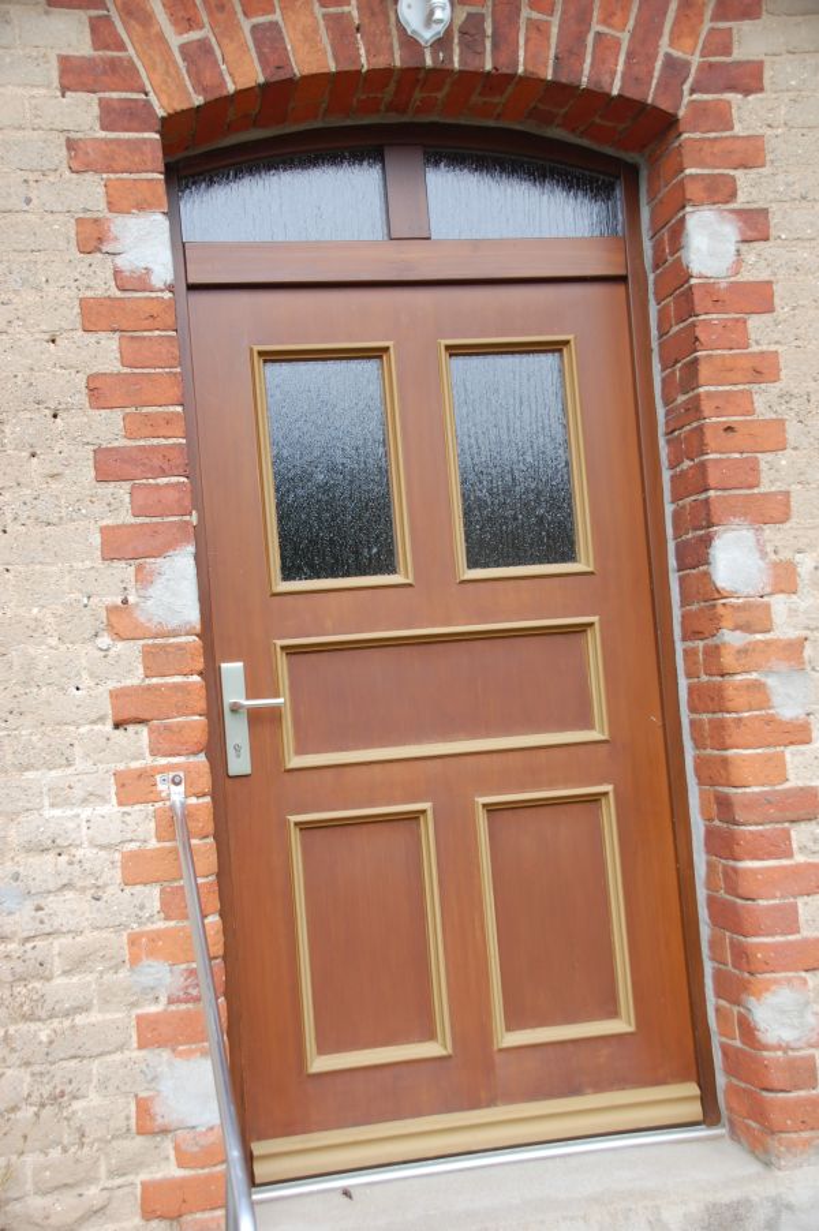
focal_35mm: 48
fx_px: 1640
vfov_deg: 41.1
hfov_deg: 28.0
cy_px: 616
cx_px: 410
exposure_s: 1/160
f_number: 6.3
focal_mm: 32
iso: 200
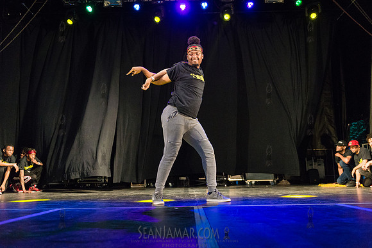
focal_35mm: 29
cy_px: 124
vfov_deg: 44.4
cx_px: 186
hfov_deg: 62.8
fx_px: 304
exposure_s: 1/1250
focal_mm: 29
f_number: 2.8
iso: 4000
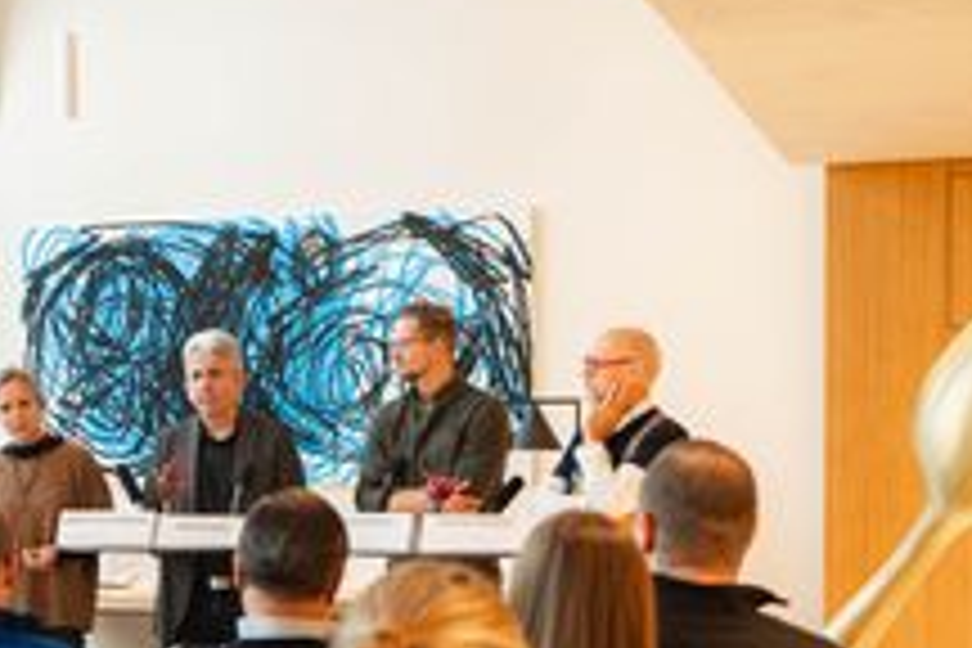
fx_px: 2241
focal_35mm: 83
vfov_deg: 16.4
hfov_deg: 23.7
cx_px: 68
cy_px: 488
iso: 400
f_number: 2.8
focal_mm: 35
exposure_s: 1/160
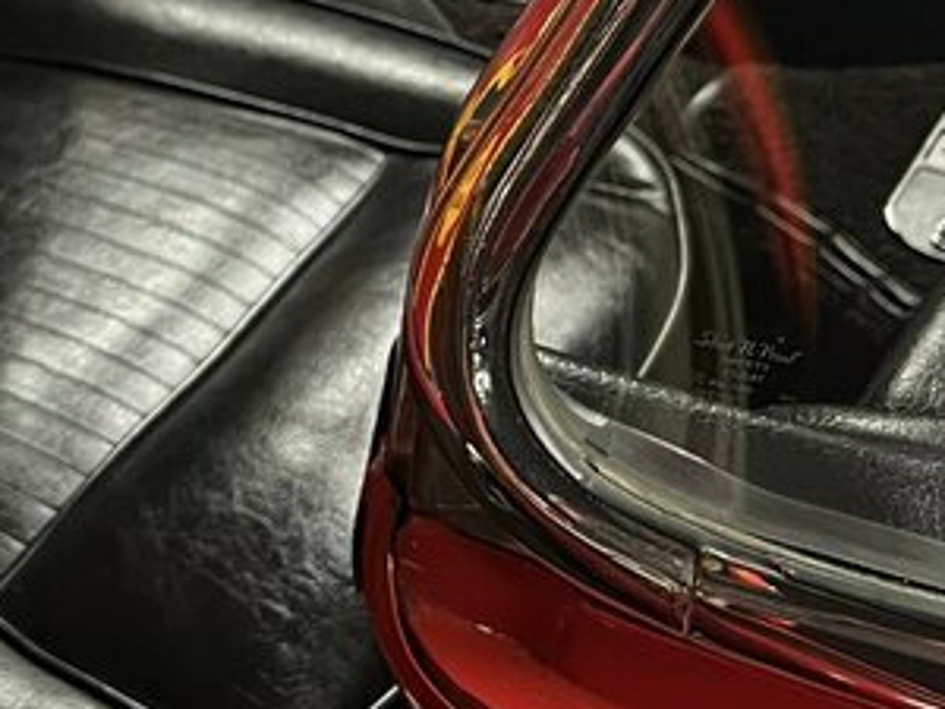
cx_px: -293
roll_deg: +2.0
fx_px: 2839
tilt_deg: -39.4
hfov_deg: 17.7
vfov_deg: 14.0
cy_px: -16
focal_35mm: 104
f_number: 1.5
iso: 125
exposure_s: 1/50
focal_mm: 5.7
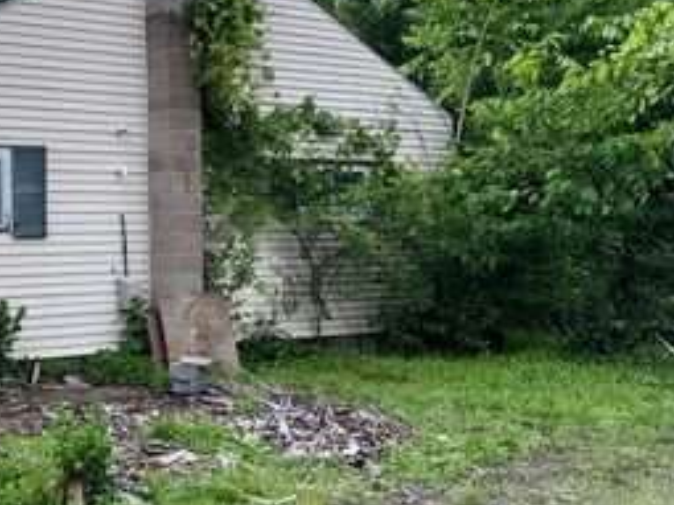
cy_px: 202
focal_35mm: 47
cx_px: 26
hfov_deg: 37.0
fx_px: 915
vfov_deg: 30.8
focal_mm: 6.76
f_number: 1.78
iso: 64
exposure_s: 1/1653
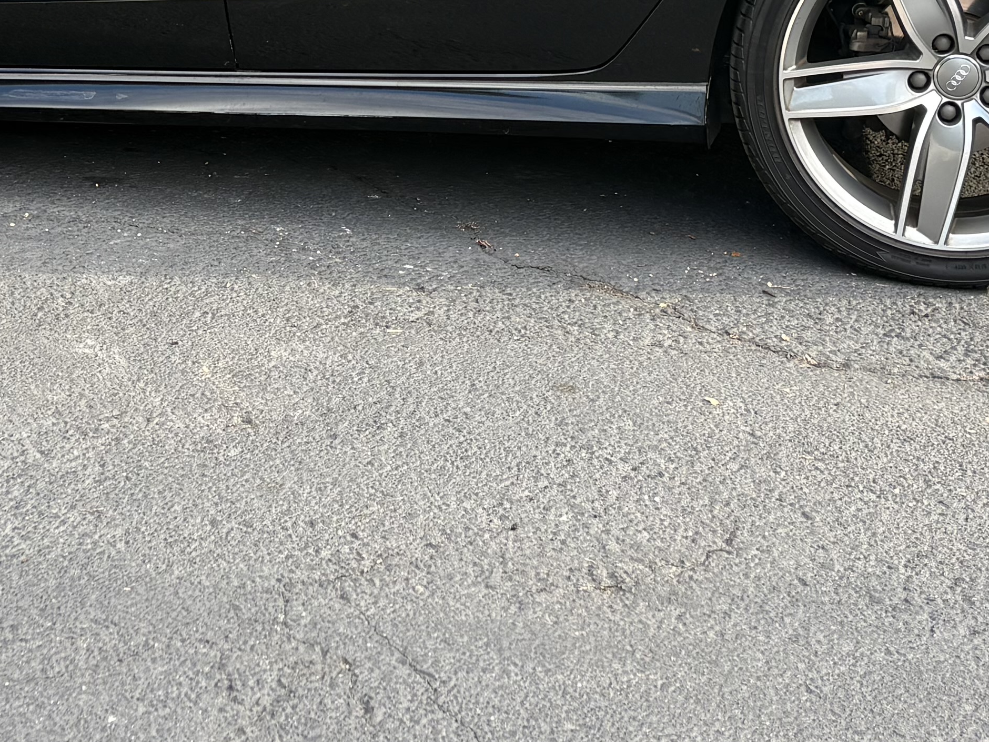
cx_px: 323
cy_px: -22
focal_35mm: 79
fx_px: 2257
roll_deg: -1.7
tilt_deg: -7.4
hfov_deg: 24.6
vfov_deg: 18.1
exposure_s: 1/222
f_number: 1.6
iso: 40
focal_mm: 5.96
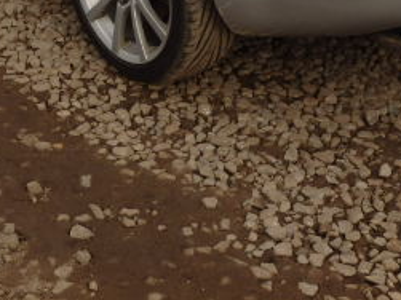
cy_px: -69
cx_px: 219
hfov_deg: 19.3
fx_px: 1181
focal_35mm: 102
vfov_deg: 14.0
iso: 125
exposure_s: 1/320
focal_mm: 7.3
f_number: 4.7
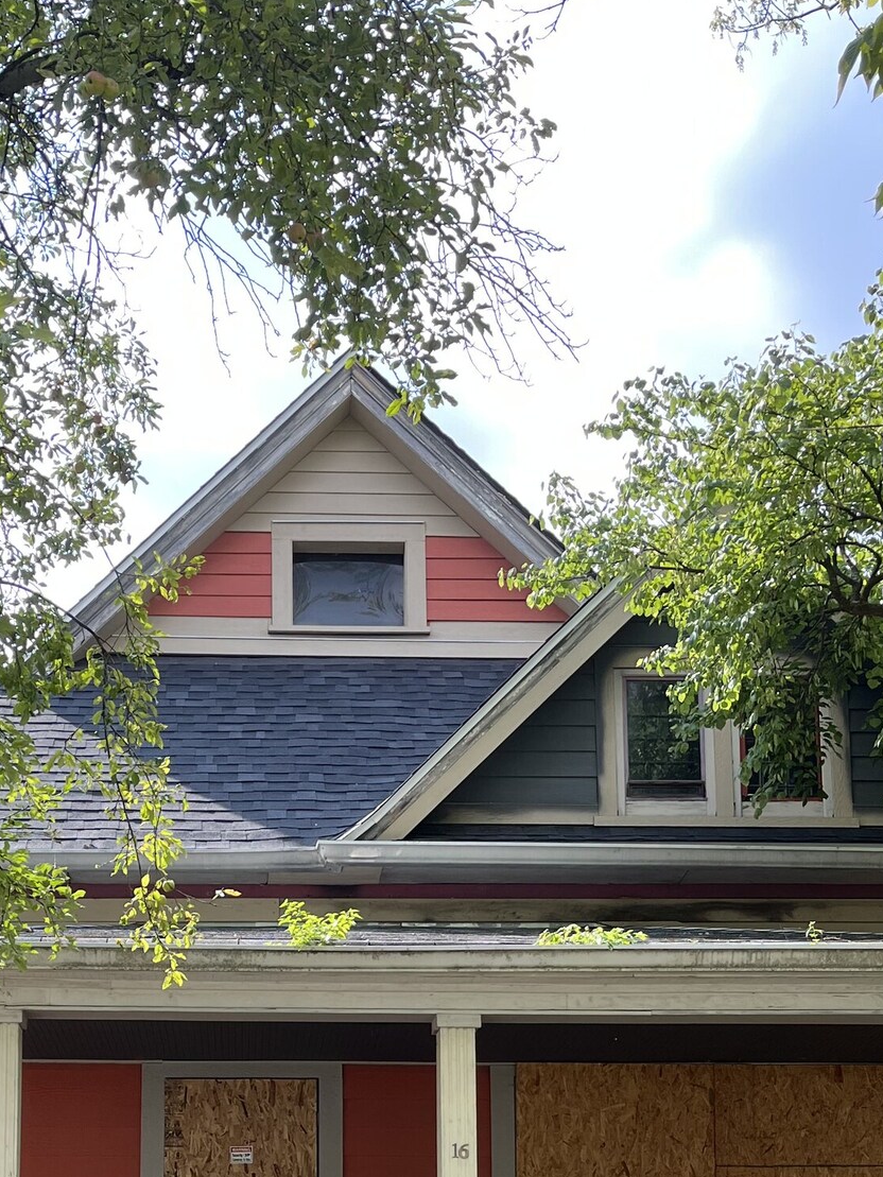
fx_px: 1836
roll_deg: +0.1
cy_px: 1183
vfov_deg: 32.6
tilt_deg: +10.3
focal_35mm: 54
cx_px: 284
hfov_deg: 26.9
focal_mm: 5.1
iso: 50
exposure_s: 1/661
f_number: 1.6
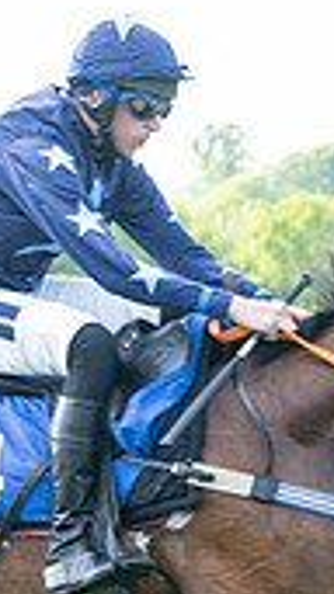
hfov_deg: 2.9
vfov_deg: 5.1
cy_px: 566
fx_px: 6607
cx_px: -101
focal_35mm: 419
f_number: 4
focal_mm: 70
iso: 400
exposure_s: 1/800
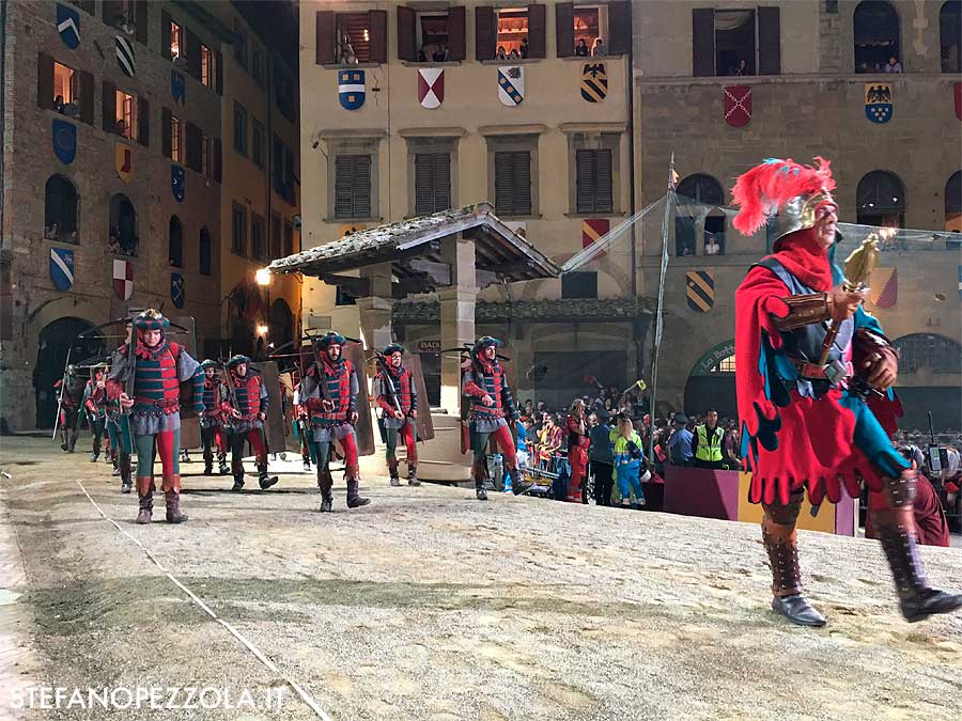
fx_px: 806
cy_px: 360
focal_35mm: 29
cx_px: 481
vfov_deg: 48.2
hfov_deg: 61.7
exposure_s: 1/17
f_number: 2.2
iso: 80
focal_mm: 4.15
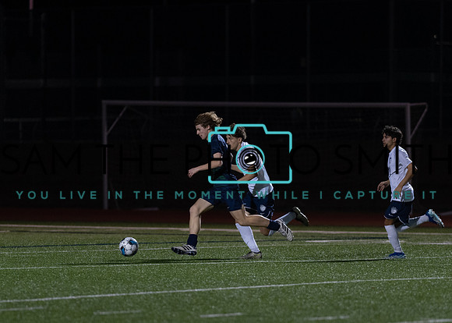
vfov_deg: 4.6
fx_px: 4007
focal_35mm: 312
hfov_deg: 6.5
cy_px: 243
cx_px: 259
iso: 1250
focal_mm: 135
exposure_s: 1/1250
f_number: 1.8
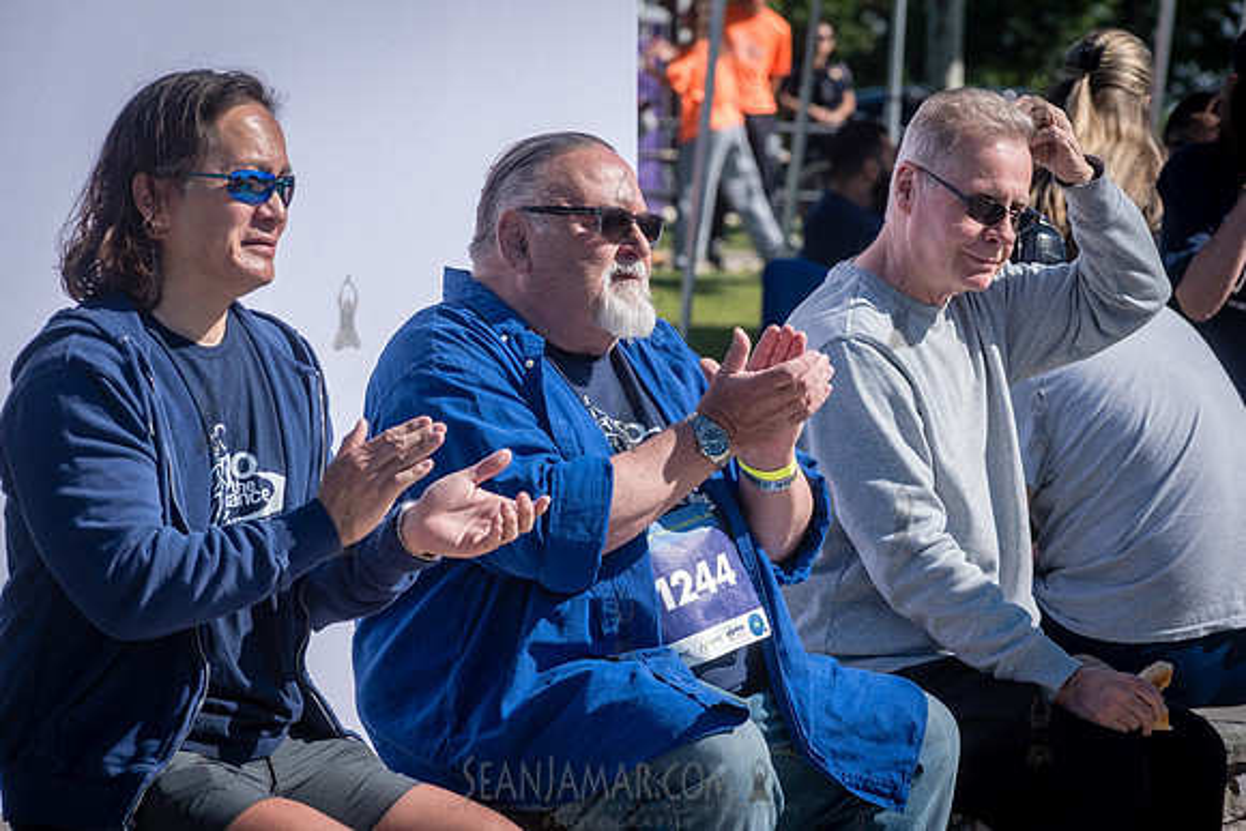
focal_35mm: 200
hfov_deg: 10.3
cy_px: 416
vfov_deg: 6.9
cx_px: 623
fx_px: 6924
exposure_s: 1/800
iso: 200
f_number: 11
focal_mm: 200
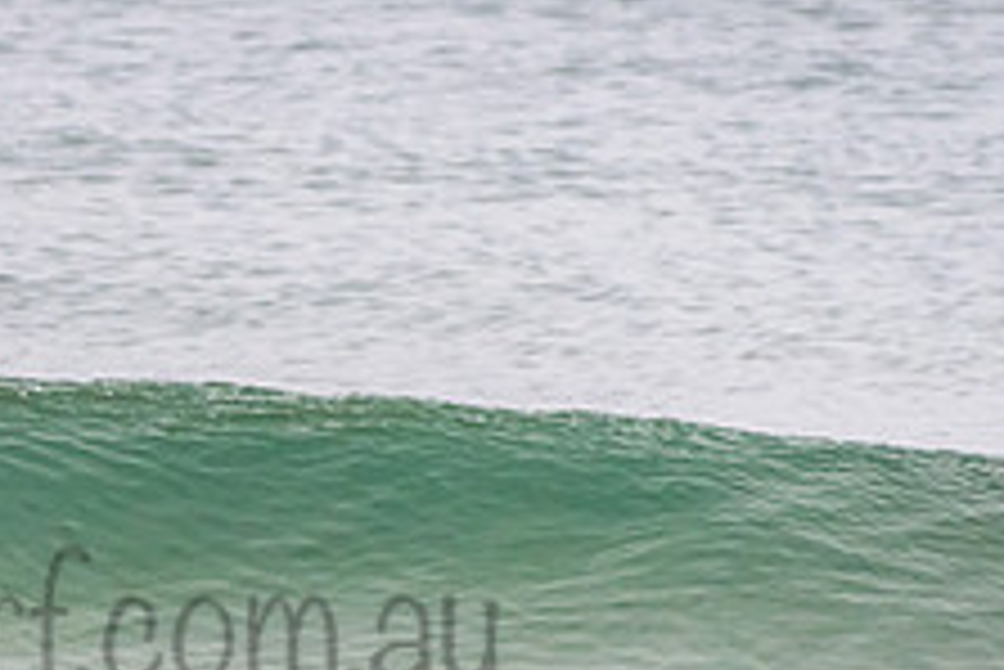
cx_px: -273
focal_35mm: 1592
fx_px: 44426
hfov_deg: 1.3
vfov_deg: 0.9
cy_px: 473
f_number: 5.6
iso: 720
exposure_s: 1/1000
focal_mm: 500
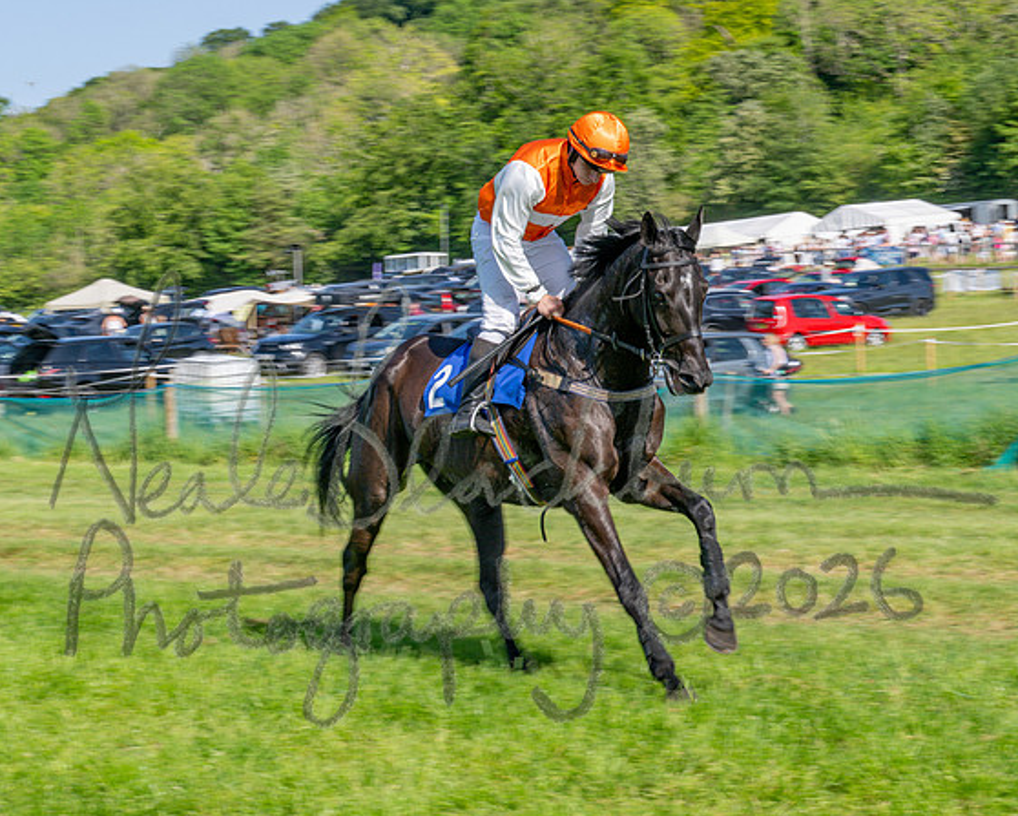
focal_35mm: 106
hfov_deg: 18.0
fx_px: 3195
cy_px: 382
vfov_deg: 14.5
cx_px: 287
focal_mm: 70
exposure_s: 1/160
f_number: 16
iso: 100
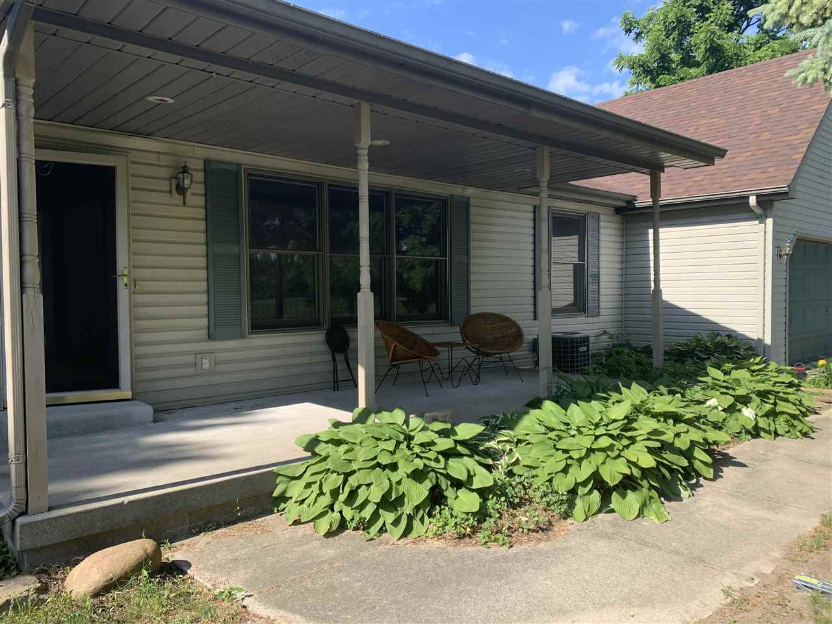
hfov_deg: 67.3
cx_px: 416
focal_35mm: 26
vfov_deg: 53.1
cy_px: 312
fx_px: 625
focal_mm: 4.25
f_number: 1.8
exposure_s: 1/871
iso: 25
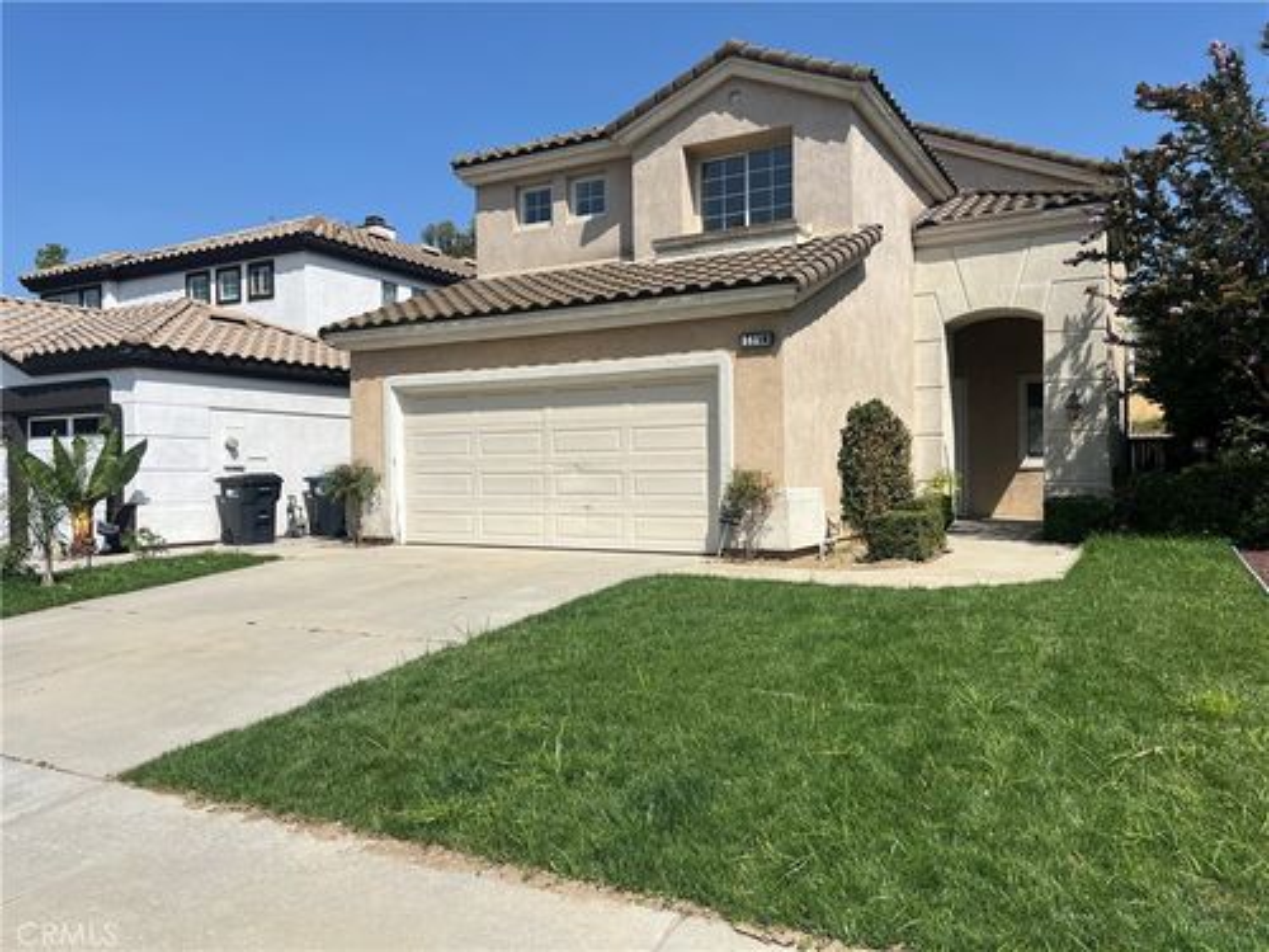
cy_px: 476
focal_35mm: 26
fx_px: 953
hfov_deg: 67.3
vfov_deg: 53.1
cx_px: 634
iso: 50
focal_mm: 5.7
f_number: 1.5
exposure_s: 1/6993
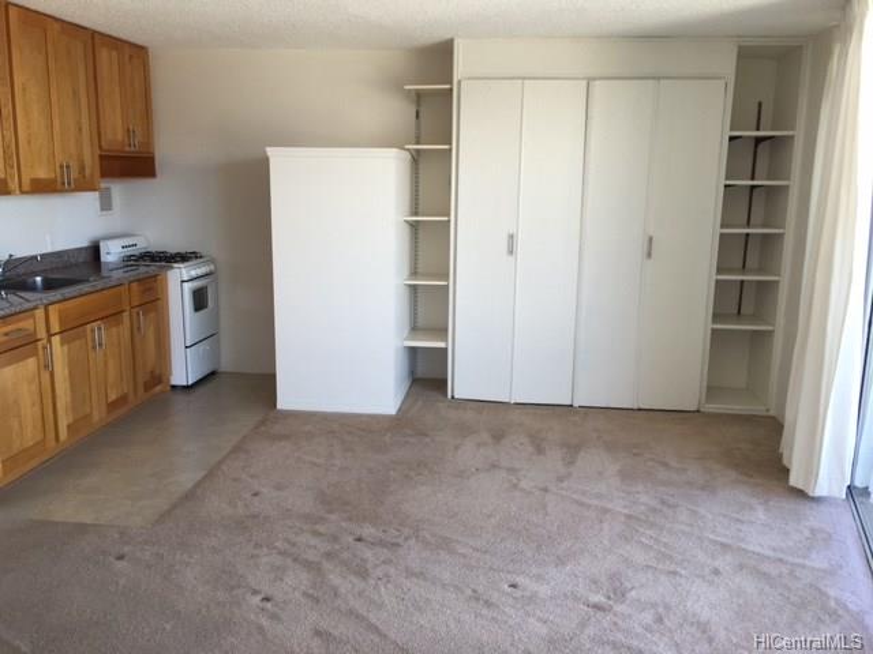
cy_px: 327
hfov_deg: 61.7
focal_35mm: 29
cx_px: 436
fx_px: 731
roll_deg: -0.9
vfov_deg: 48.2
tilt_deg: -9.7
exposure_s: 1/120
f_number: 2.2
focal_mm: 4.15
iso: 32
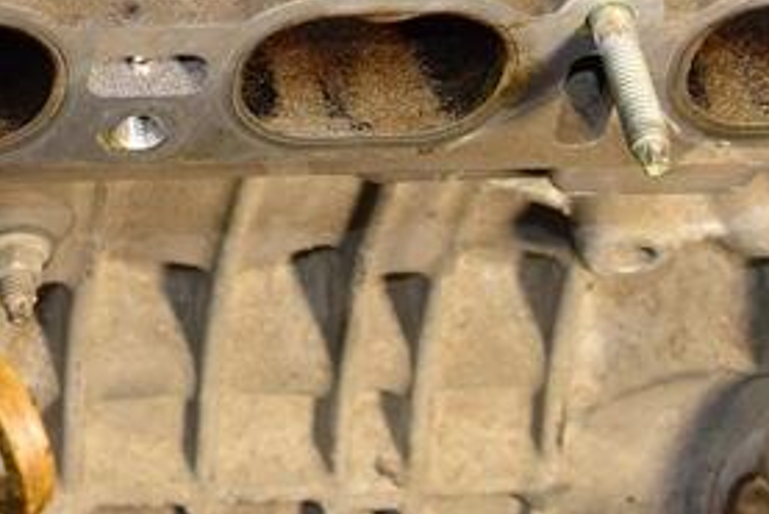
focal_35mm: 156
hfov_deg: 12.8
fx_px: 3336
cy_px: -417
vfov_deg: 8.5
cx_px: -136
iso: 800
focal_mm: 25
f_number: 6.3
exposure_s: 1/200
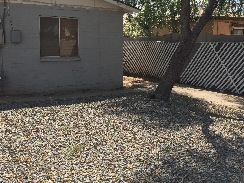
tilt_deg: -7.1
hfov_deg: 45.7
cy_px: 74
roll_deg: -2.5
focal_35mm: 41
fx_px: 289
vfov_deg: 35.0
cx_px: 135
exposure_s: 1/1319
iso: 32
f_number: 2.2
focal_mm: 4.15
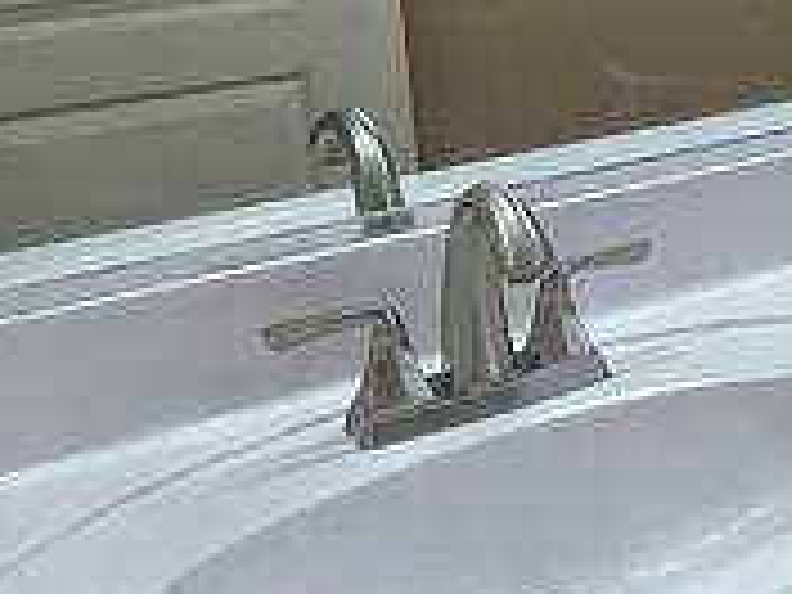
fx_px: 1441
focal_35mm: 63
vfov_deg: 21.9
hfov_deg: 19.5
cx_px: 1541
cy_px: -72
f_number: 2.2
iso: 80
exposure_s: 1/120
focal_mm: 2.2
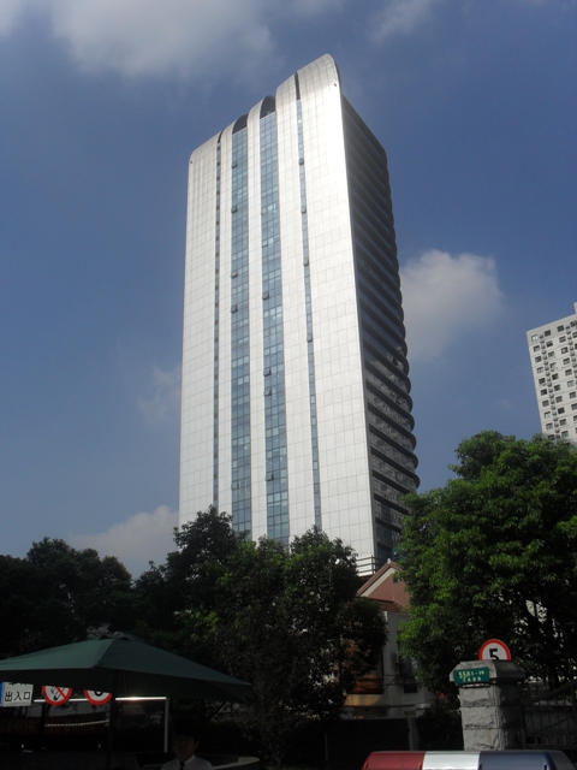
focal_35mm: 35
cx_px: 288
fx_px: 778
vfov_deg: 52.6
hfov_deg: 40.7
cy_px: 385
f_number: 8.4
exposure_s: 1/500
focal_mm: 6.3
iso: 100
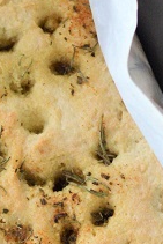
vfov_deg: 6.4
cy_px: 268
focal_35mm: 320
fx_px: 2170
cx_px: -72
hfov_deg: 4.3
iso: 1250
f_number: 2.8
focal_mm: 50
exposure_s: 1/500
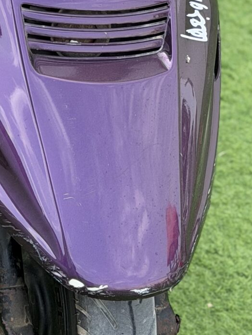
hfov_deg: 8.3
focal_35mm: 176
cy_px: -170
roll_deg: -6.4
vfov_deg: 10.8
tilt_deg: -29.9
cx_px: -69
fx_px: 1707
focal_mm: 6.76
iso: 64
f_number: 1.78
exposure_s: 1/906
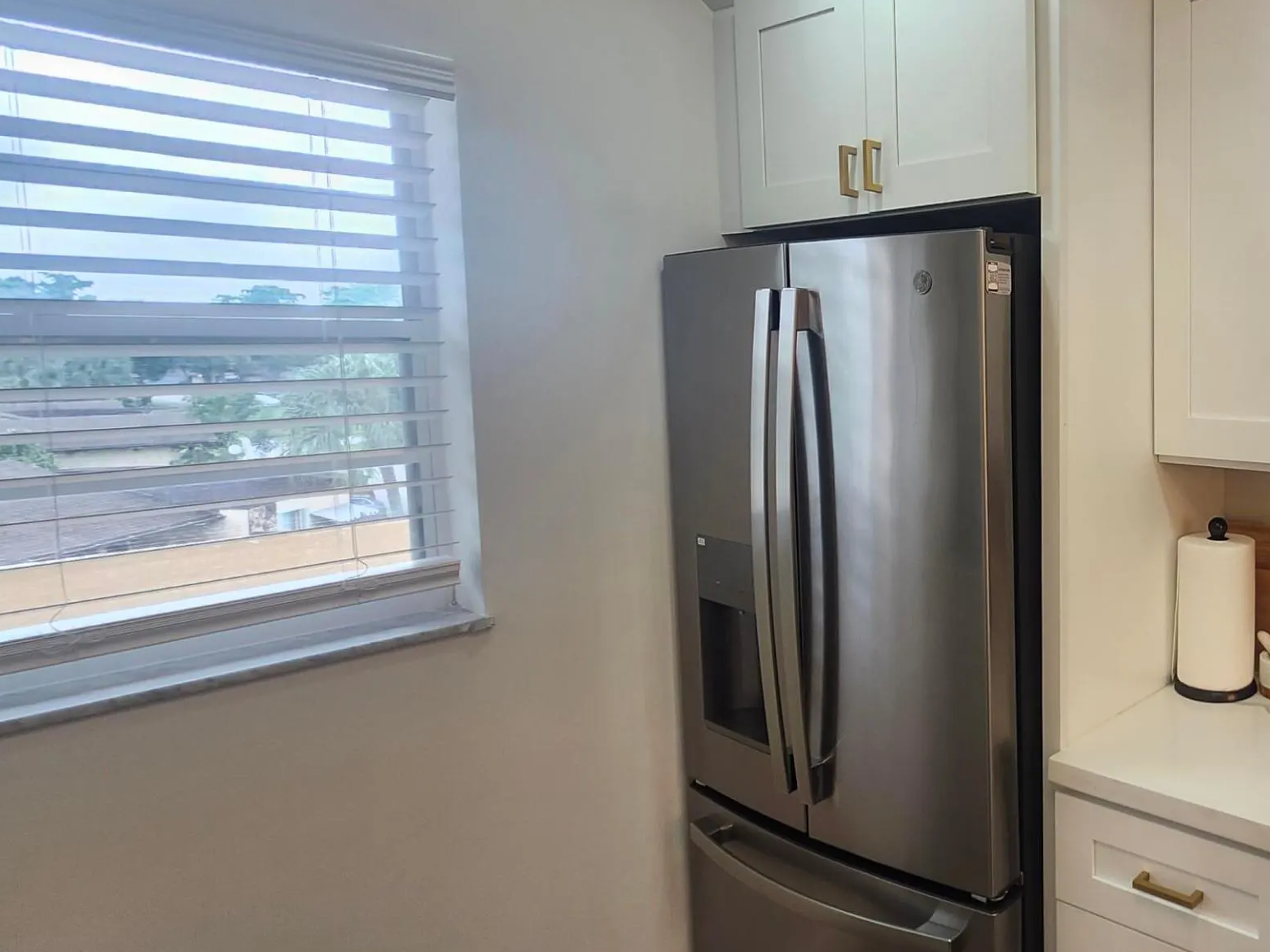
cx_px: 1167
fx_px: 881
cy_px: 408
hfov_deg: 59.6
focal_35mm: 24
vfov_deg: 56.6
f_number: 2.2
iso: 50
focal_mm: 1.74
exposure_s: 1/60
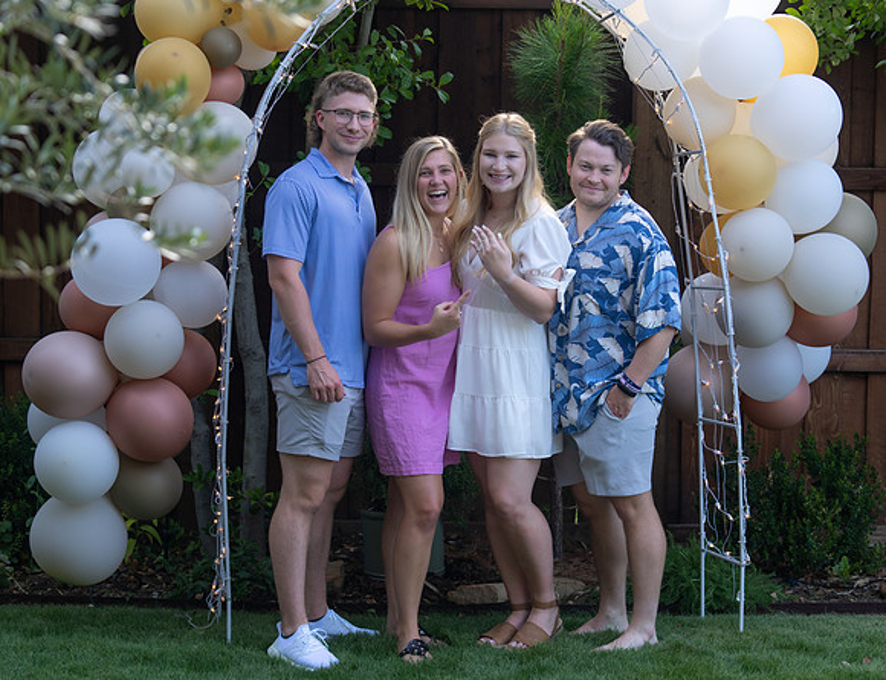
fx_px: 2012
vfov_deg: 19.2
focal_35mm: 78
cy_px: 340
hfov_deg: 24.8
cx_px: 480
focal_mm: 70
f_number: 3.5
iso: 125
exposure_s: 1/250
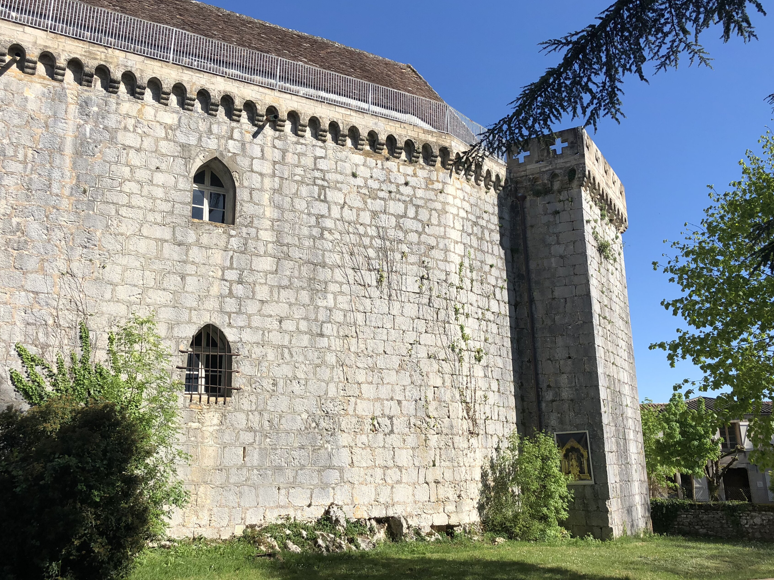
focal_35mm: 33
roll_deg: +0.7
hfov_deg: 55.3
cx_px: 351
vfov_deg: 42.9
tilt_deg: +15.5
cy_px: 280
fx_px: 738
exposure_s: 1/1919
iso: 20
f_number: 1.8
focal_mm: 4
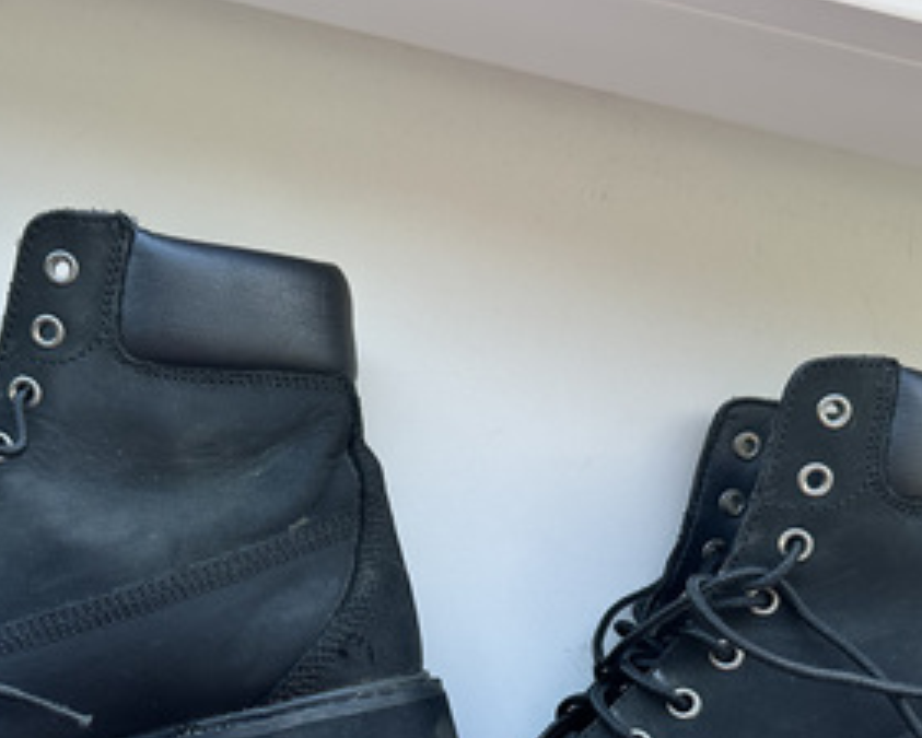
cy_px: 686
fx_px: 1365
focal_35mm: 50
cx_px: 384
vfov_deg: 28.9
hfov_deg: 37.2
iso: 64
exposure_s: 1/121
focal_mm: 6.86
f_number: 1.78
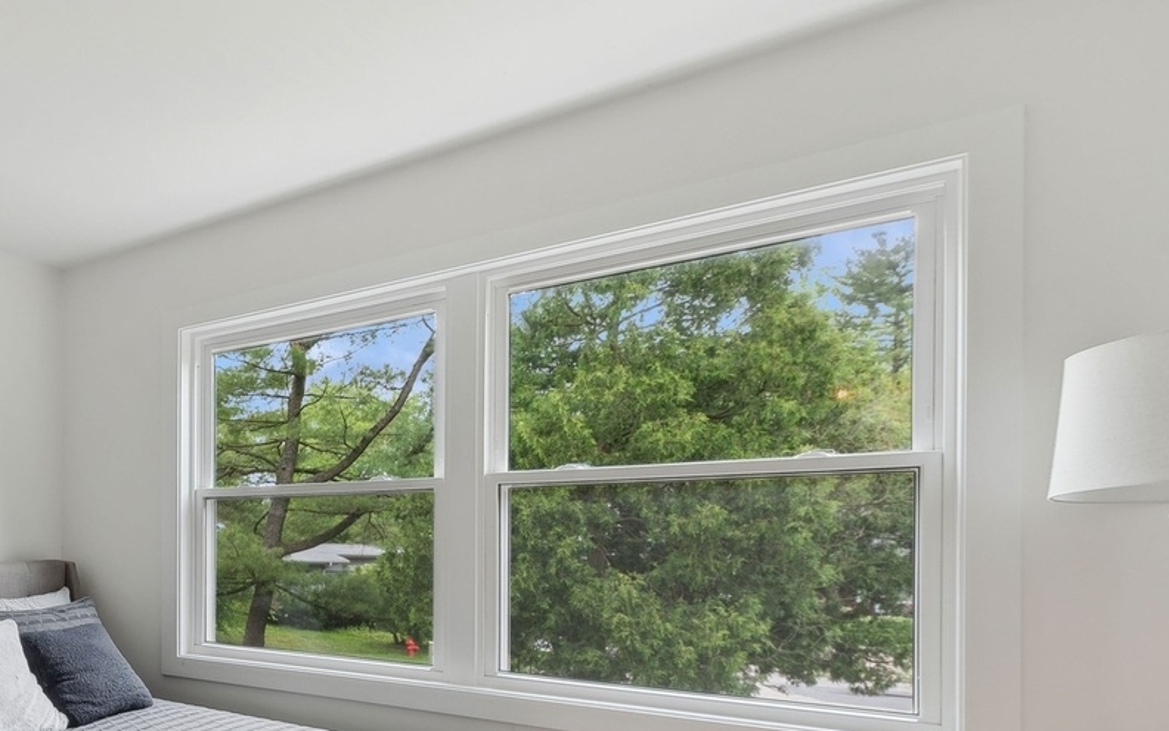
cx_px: 10
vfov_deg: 48.2
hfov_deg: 56.2
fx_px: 796
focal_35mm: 25
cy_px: 505
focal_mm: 12
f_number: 9
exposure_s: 1/10
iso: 200
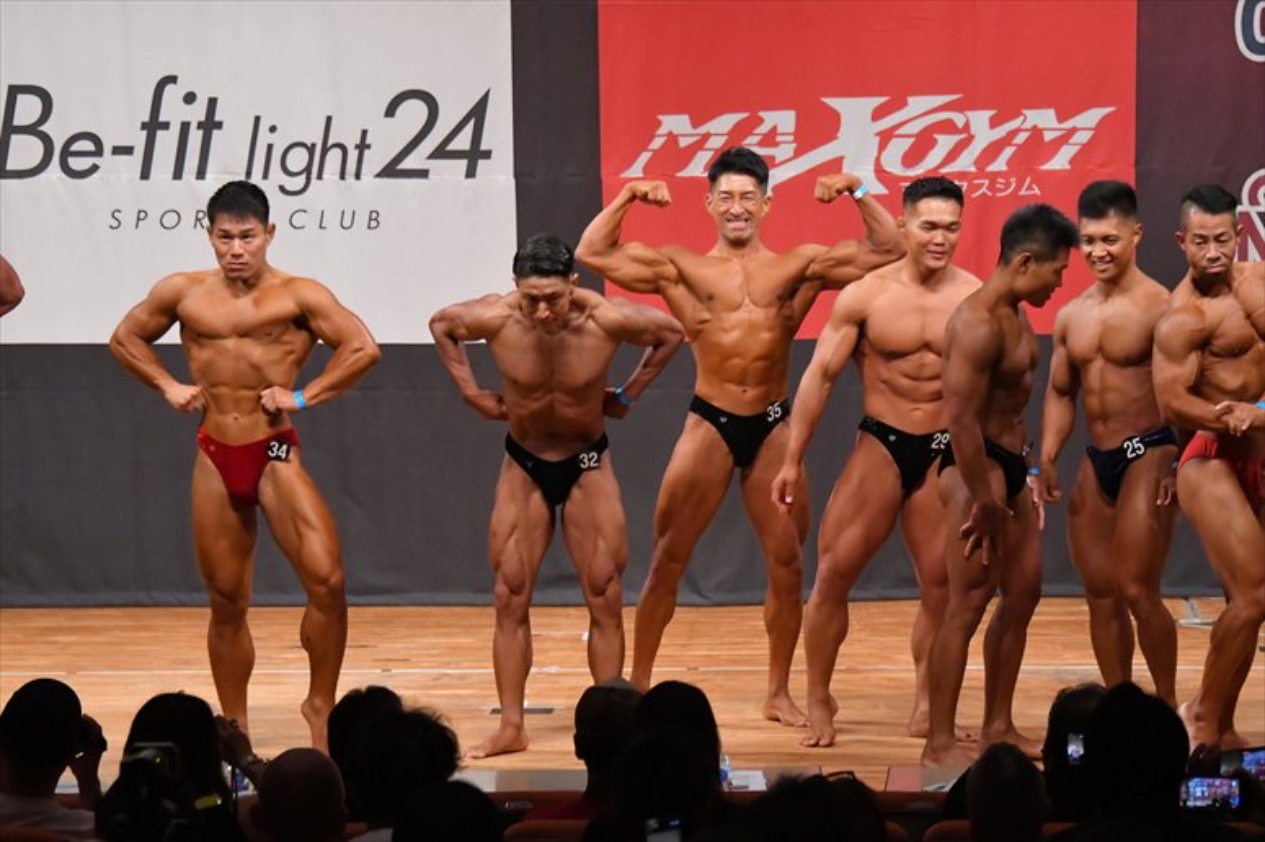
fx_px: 7095
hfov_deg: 10.2
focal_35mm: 202
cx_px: 632
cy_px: 421
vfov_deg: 6.8
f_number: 5.6
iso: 8000
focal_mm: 135
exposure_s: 1/400
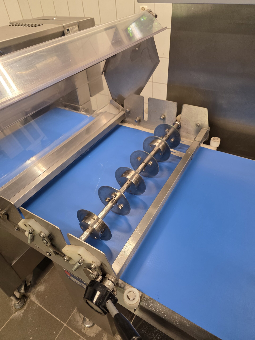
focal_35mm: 23
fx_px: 226
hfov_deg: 58.9
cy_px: 170
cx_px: 128
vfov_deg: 73.9
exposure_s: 1/100
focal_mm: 6.3
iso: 250
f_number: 1.7
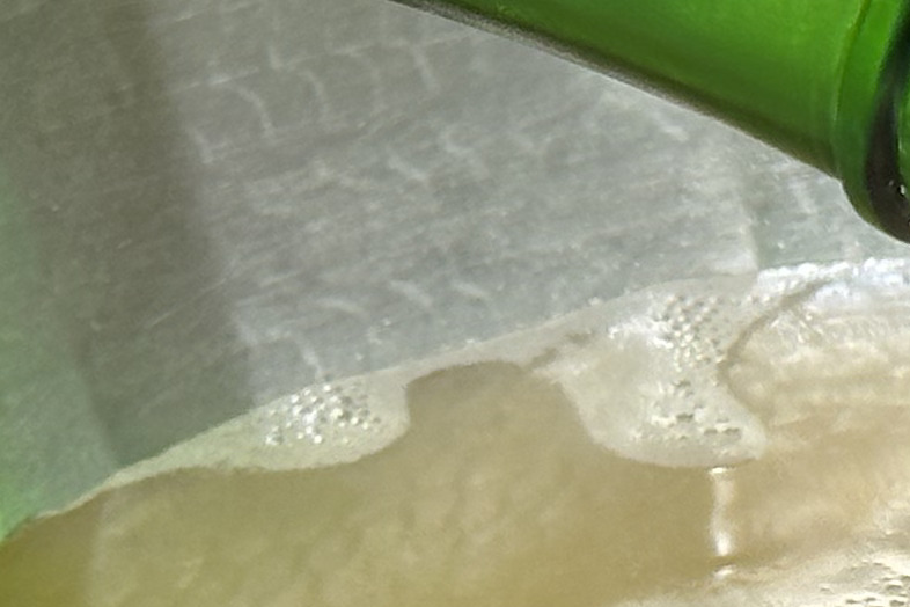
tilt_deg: -29.3
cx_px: 926
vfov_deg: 5.4
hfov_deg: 8.0
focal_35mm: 256
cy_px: 343
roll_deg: +2.3
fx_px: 6471
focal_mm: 6.86
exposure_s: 1/60
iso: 50
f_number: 1.78
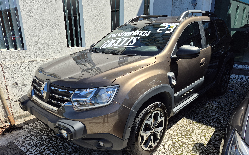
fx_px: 170
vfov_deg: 48.9
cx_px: 126
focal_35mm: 25
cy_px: 94
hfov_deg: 72.5
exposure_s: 1/1172
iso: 25
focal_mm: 5.4
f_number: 1.8
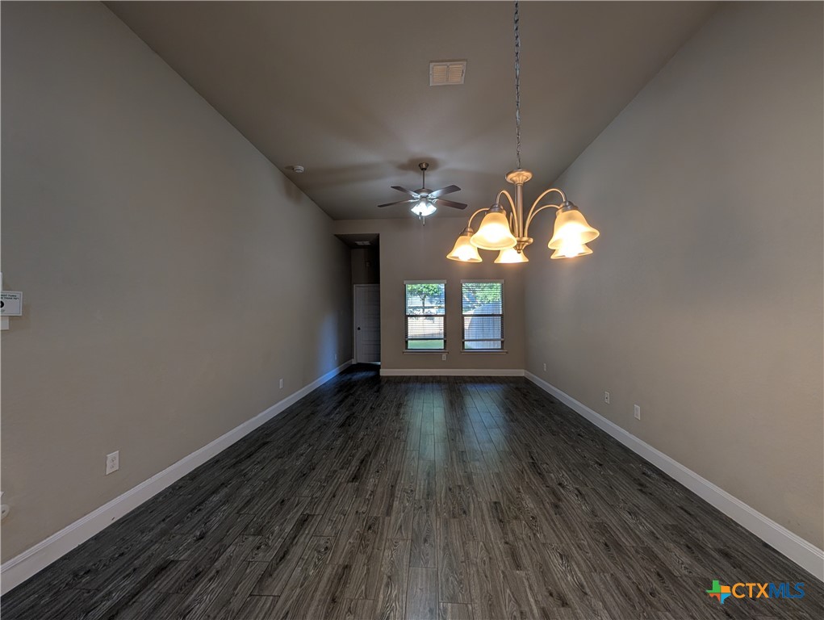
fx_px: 286
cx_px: 412
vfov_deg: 94.6
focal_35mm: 12
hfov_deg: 110.5
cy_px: 310
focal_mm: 2.02
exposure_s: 1/155
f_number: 1.7
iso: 47
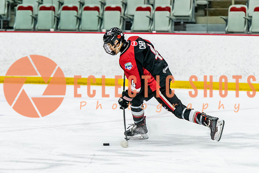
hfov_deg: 8.2
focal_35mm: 251
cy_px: 111
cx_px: 138
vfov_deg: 5.5
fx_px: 1808
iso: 2000
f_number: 2.8
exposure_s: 1/640
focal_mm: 140
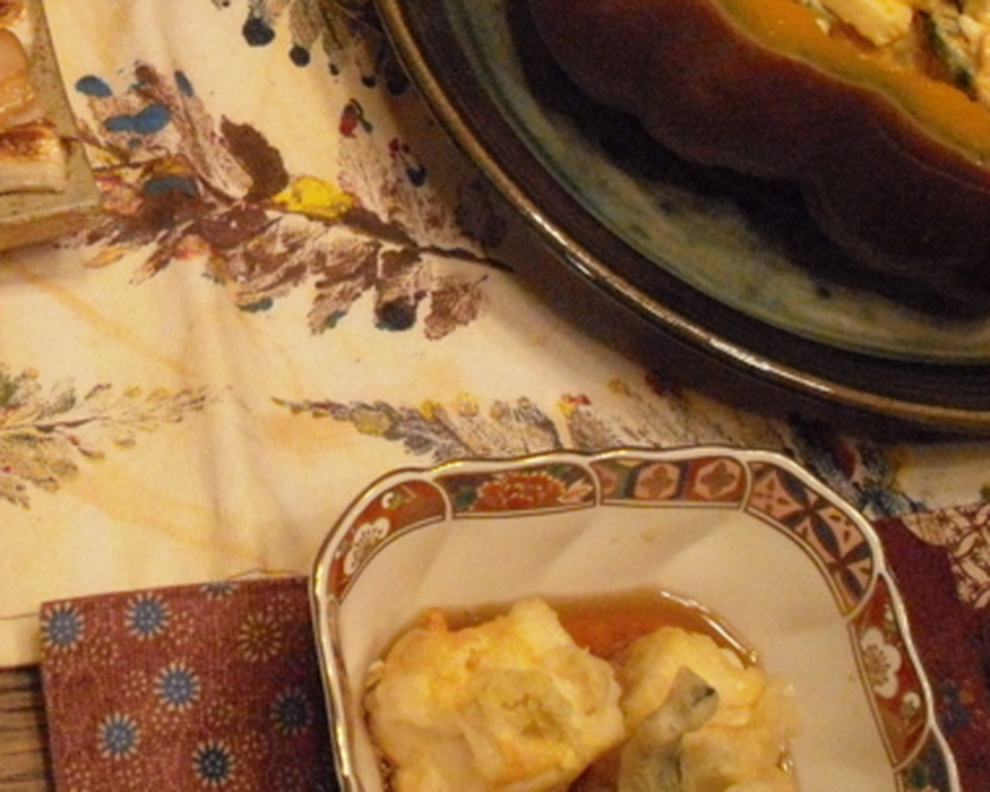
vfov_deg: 19.6
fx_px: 2285
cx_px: 263
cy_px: 274
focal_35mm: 78
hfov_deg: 24.2
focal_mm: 6.2
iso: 800
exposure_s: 1/80
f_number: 2.8
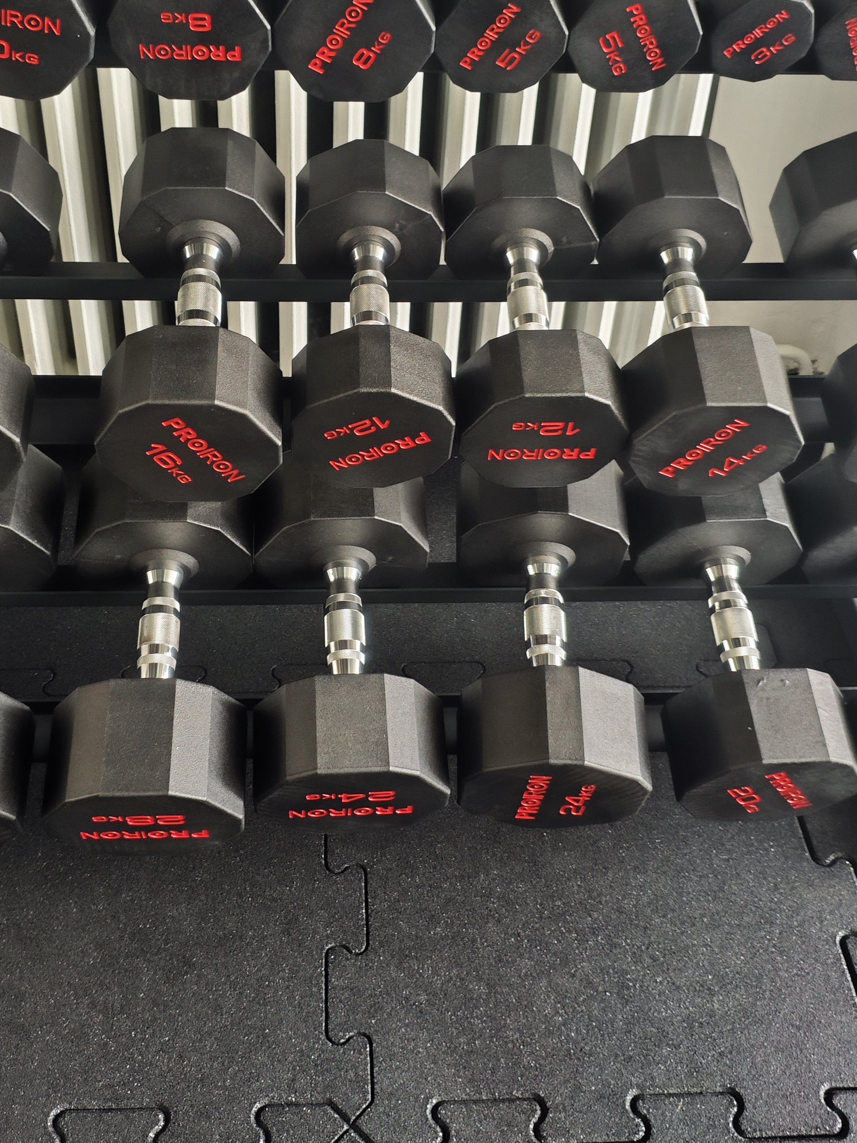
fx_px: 1221
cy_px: 465
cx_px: 356
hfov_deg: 38.6
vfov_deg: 49.9
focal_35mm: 37
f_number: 1.59
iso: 400
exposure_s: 1/20
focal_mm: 4.94
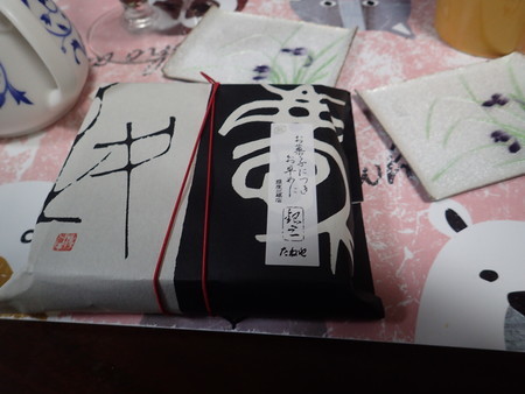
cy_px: 197
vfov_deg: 54.9
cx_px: 262
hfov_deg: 69.4
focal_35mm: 25
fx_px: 379
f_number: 2
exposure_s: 1/60
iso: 200
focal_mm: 4.5
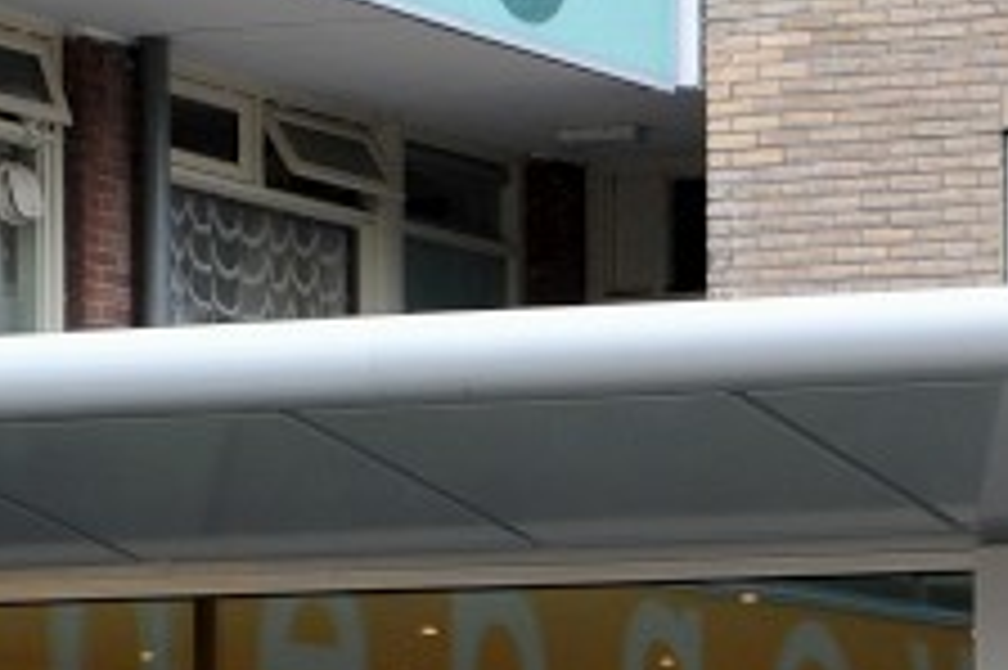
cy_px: 992
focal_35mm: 217
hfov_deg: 9.3
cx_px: 1431
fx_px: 6071
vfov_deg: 6.2
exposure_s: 1/160
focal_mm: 38
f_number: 6.3
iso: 500
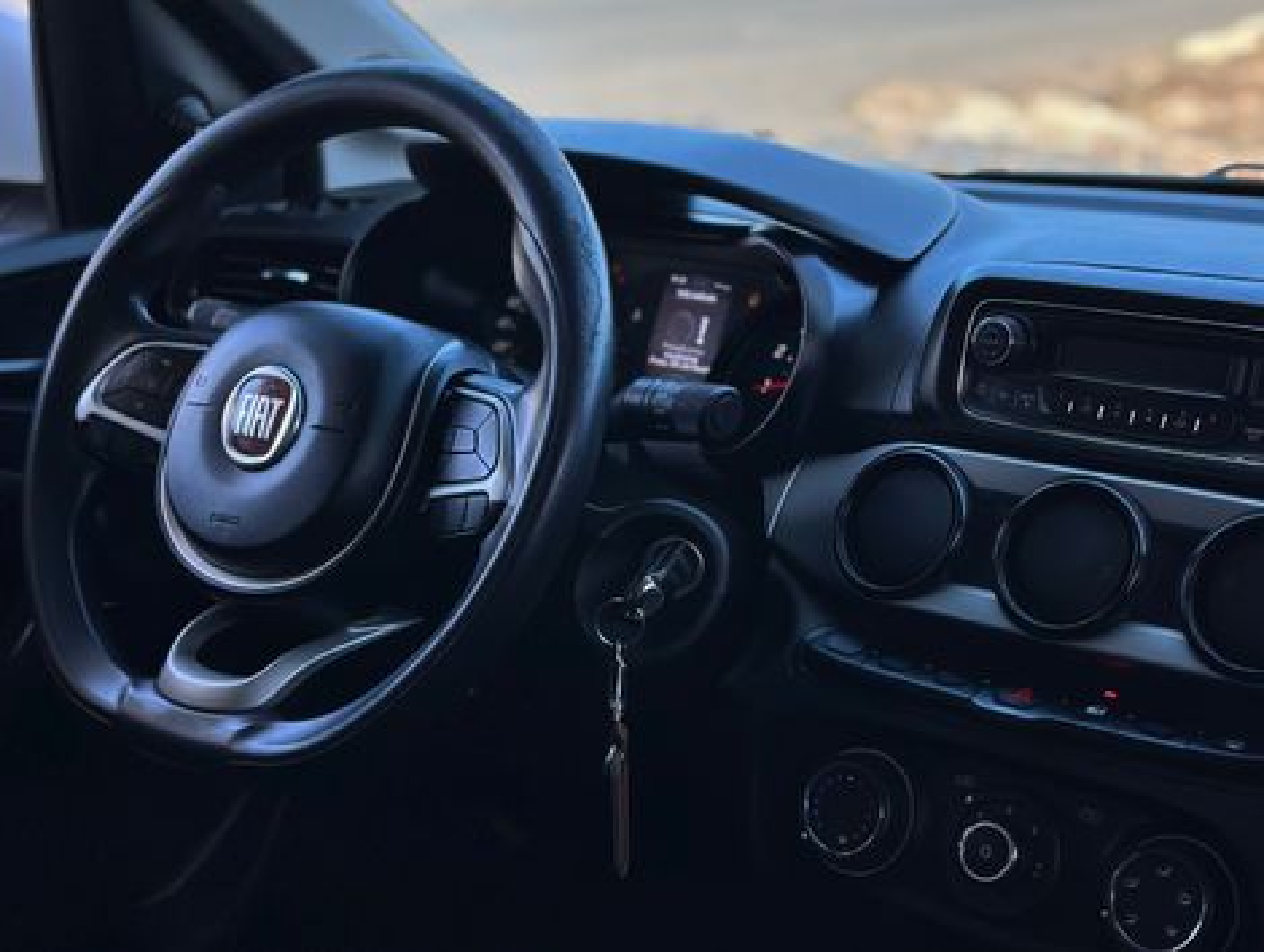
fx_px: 1755
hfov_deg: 39.6
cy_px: 476
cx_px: 632
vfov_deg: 30.3
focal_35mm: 48
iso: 80
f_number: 1.78
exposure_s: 1/880
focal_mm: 6.86
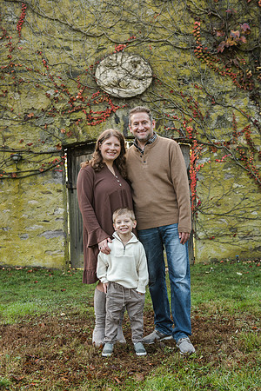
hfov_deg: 29.9
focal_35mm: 45
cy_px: 196
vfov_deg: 43.6
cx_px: 130
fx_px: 489
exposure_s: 1/200
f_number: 5
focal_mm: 45
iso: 500
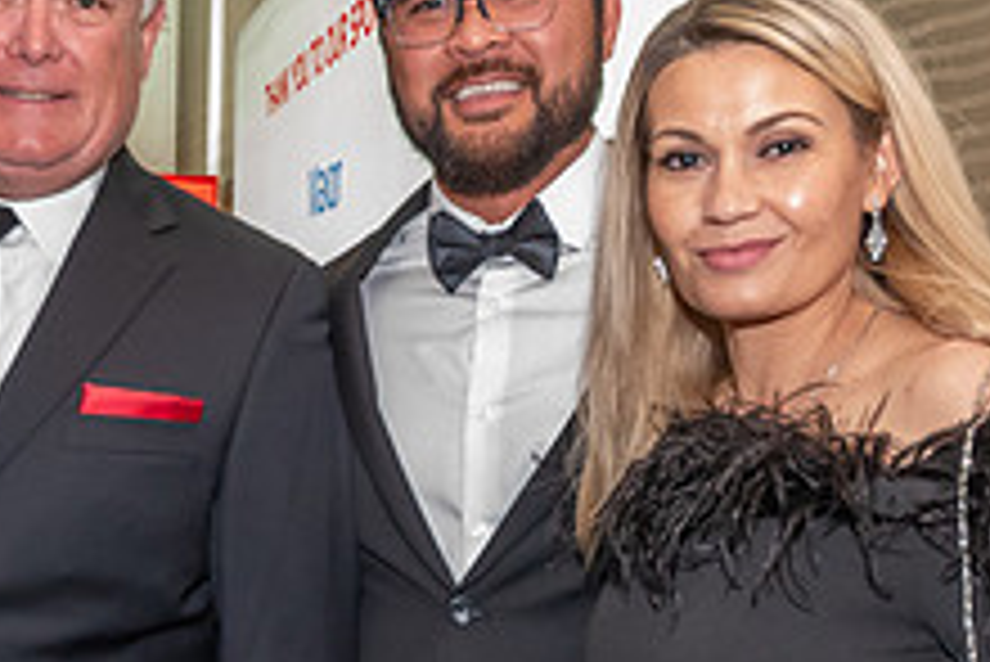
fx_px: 2119
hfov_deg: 25.5
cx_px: 96
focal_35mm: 77
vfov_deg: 17.4
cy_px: 615
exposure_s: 1/60
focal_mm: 17
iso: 1800
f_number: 3.5
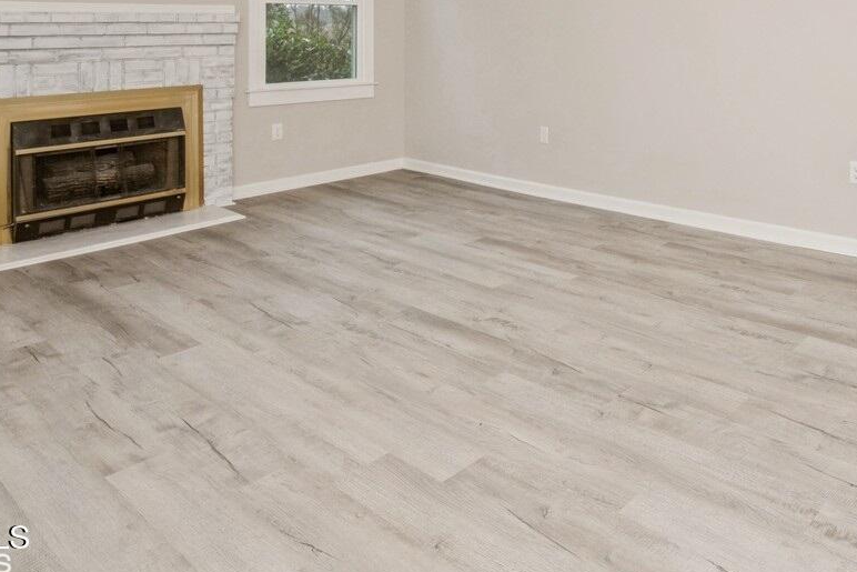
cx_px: 669
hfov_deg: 59.3
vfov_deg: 39.6
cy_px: -2
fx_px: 690
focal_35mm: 29
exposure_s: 1/30
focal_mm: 14
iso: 200
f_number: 8
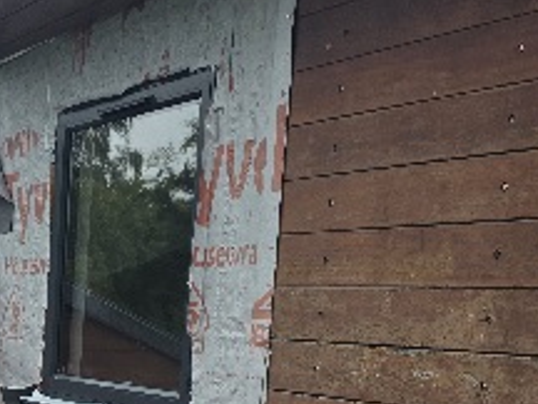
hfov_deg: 22.2
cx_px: 15
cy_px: 481
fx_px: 1321
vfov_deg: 16.7
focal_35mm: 85
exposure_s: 1/1667
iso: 80
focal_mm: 6.3
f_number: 1.7
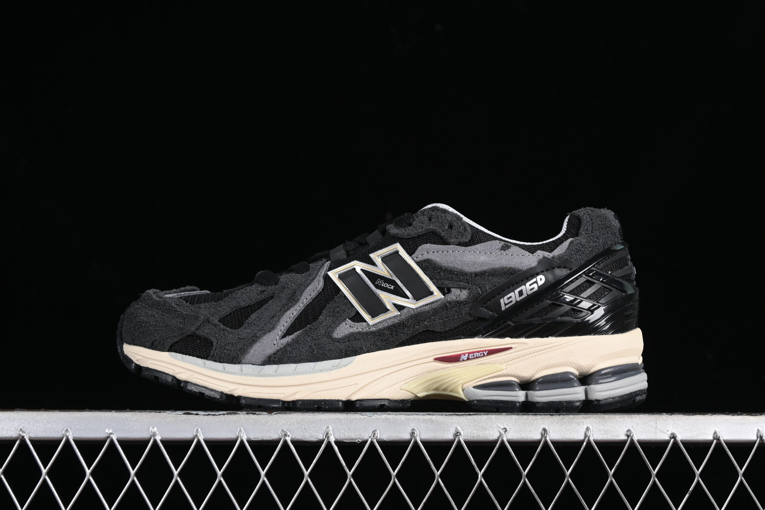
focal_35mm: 75
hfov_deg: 27.0
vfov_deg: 18.2
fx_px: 1594
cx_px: 382
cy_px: 255
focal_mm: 50
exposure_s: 1/60
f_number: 6.3
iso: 160
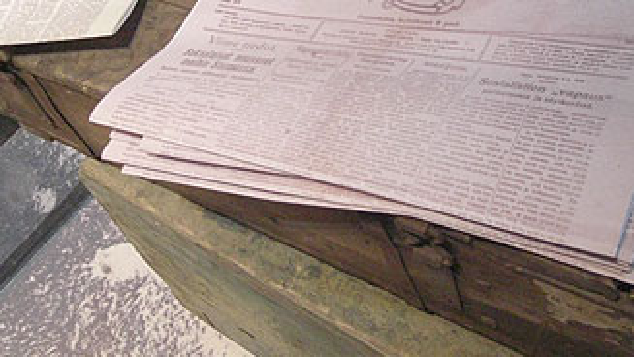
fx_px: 958
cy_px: 126
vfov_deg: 21.0
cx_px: 328
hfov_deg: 36.6
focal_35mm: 57
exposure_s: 1/20
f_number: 2.8
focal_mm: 7.9
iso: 800
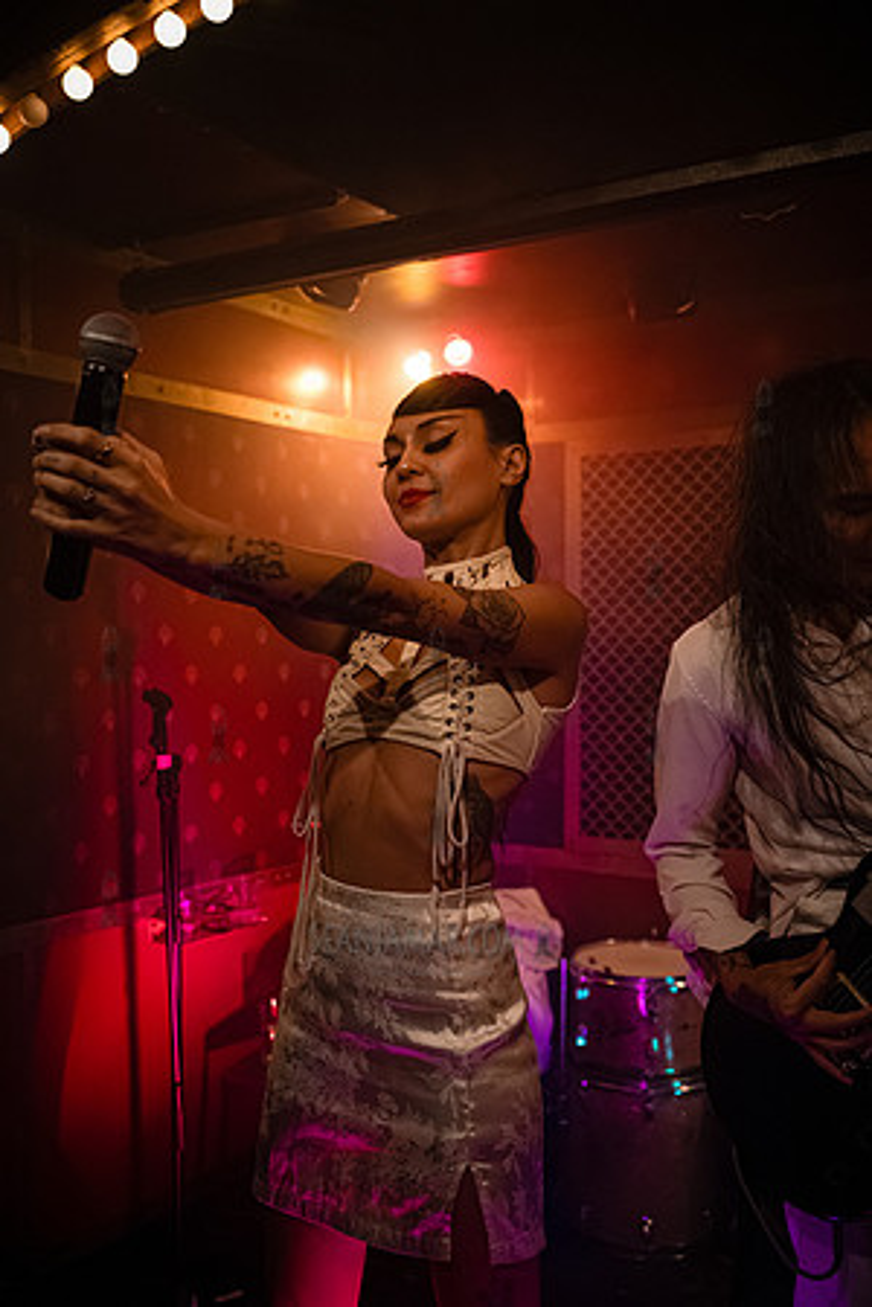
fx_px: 1272
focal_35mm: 35
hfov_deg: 37.9
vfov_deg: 54.4
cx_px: 436
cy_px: 654
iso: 12800
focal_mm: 35
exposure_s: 1/250
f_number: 3.2
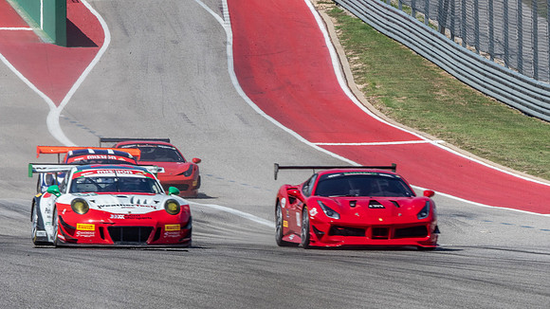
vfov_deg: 1.7
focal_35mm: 700
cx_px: 266
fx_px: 10212
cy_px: 185
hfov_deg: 3.1
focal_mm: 300
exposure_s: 1/250
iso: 200
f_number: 16
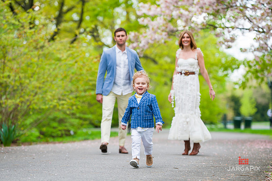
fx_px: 1019
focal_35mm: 135
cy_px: 90
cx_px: 136
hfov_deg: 15.2
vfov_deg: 10.1
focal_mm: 135
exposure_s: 1/400
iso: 200
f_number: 4
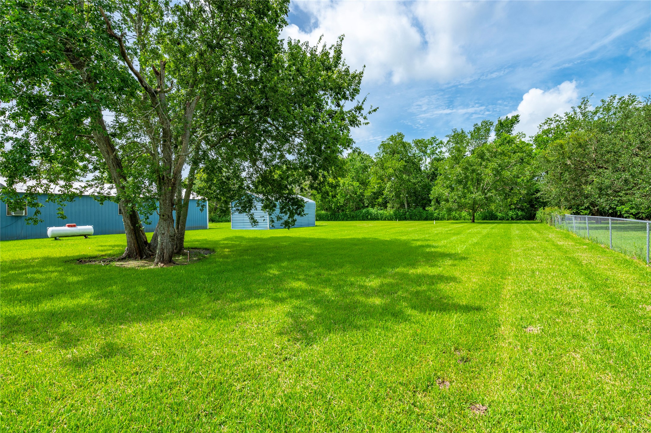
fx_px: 289
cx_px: 326
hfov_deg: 96.8
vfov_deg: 73.7
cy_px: 216
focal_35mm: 16
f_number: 11
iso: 125
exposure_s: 1/200
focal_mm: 16
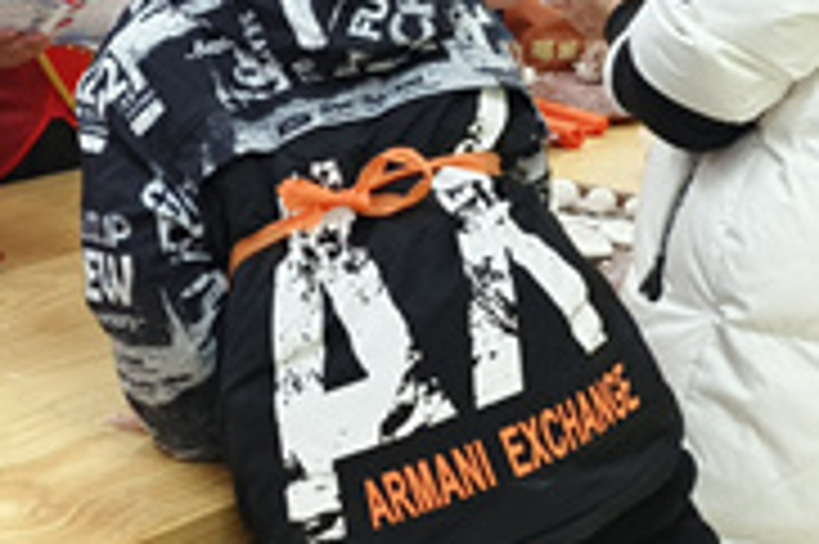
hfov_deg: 24.7
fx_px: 1796
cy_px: -4
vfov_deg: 16.9
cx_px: 36
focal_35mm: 79
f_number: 1.75
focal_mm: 5.5
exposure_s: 1/82.6
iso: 209
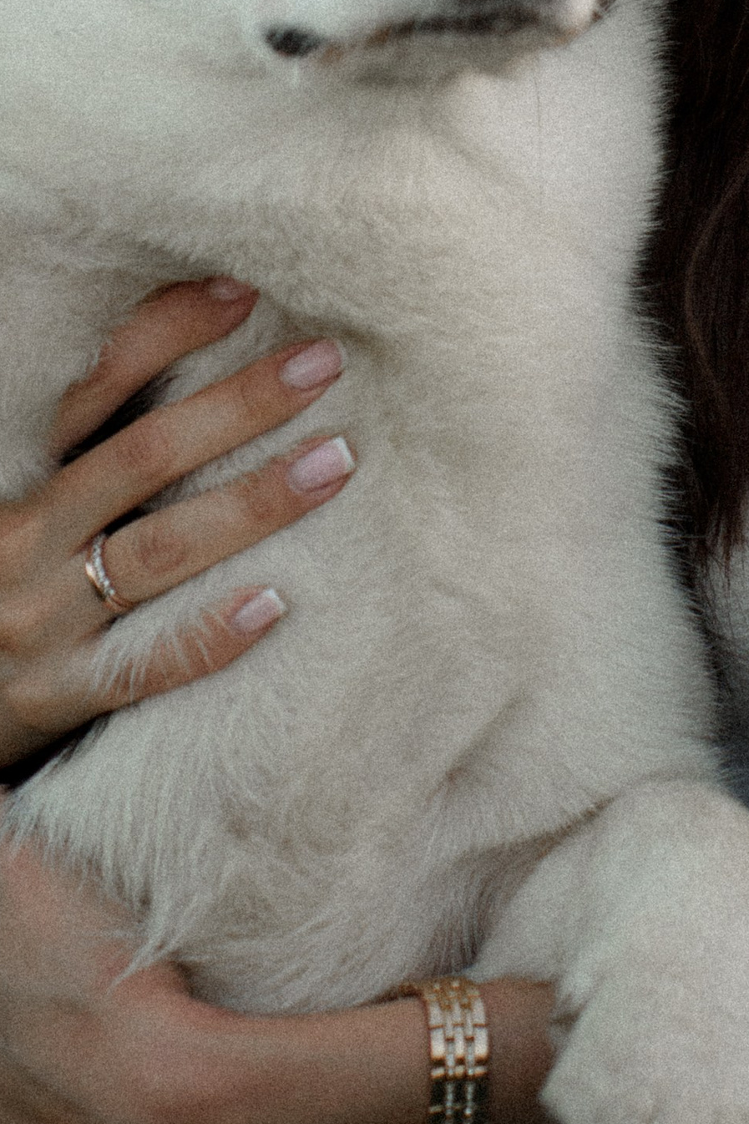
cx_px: 513
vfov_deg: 9.5
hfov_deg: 6.4
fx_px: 6680
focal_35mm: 214
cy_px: -166
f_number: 2.8
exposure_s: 1/320
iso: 400
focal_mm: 75
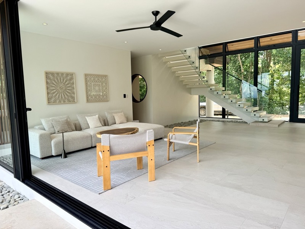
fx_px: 211
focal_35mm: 24
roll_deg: +1.6
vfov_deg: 56.8
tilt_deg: -5.5
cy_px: 114
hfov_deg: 71.6
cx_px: 152
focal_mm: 6.76
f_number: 1.78
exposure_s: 1/750
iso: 80
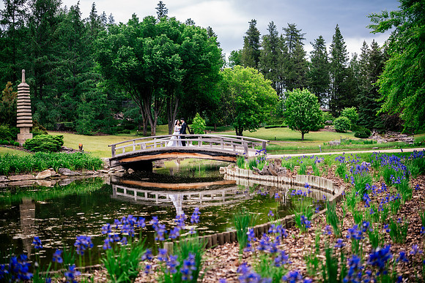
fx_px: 590
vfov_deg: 27.0
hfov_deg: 39.6
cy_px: 142
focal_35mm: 50
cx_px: 212
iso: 64
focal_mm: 50
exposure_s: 1/200
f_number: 2
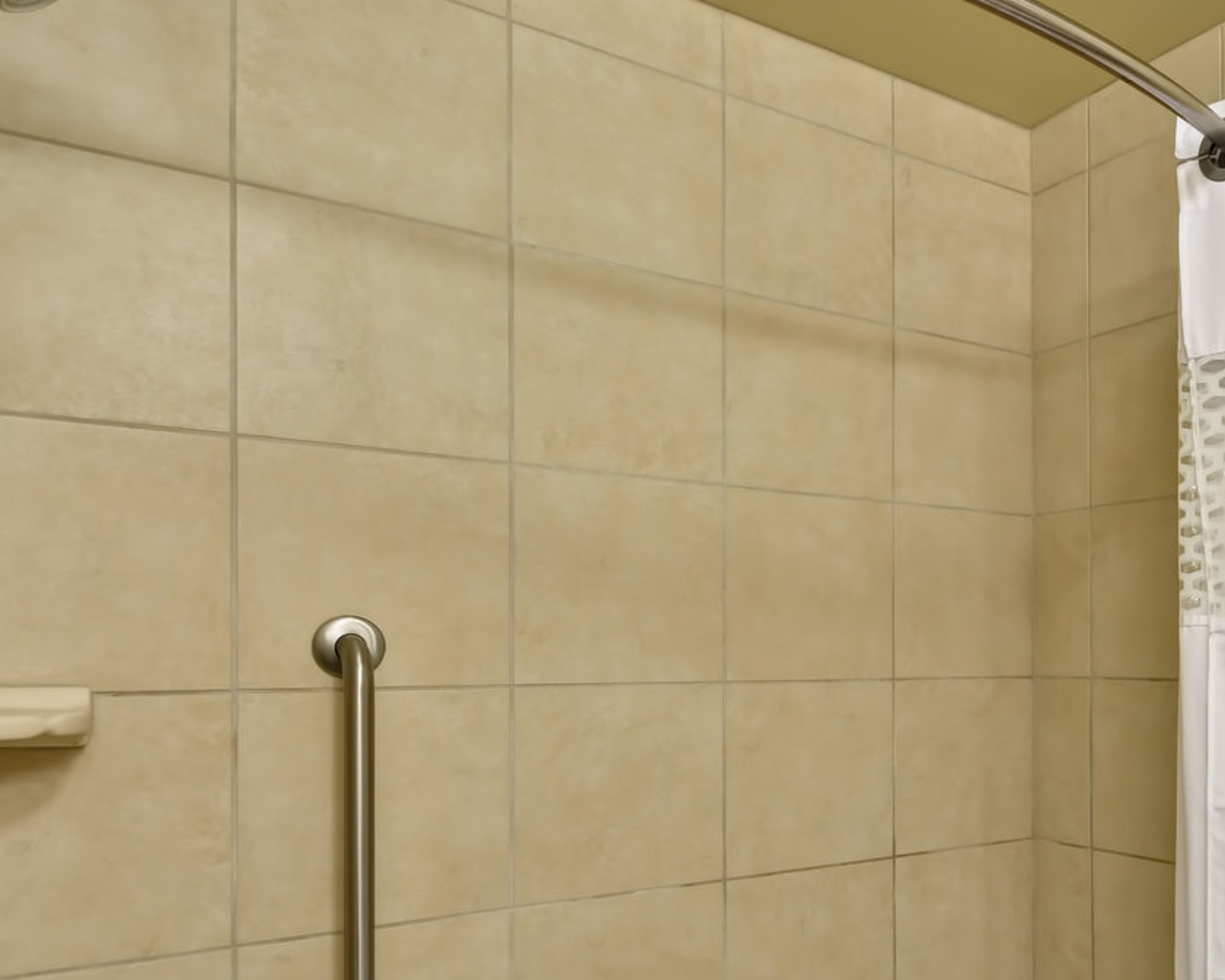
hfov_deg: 53.0
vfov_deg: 47.4
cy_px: 687
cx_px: 1055
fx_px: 1088
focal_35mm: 30
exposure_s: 1/6
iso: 200
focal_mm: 10
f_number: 7.1
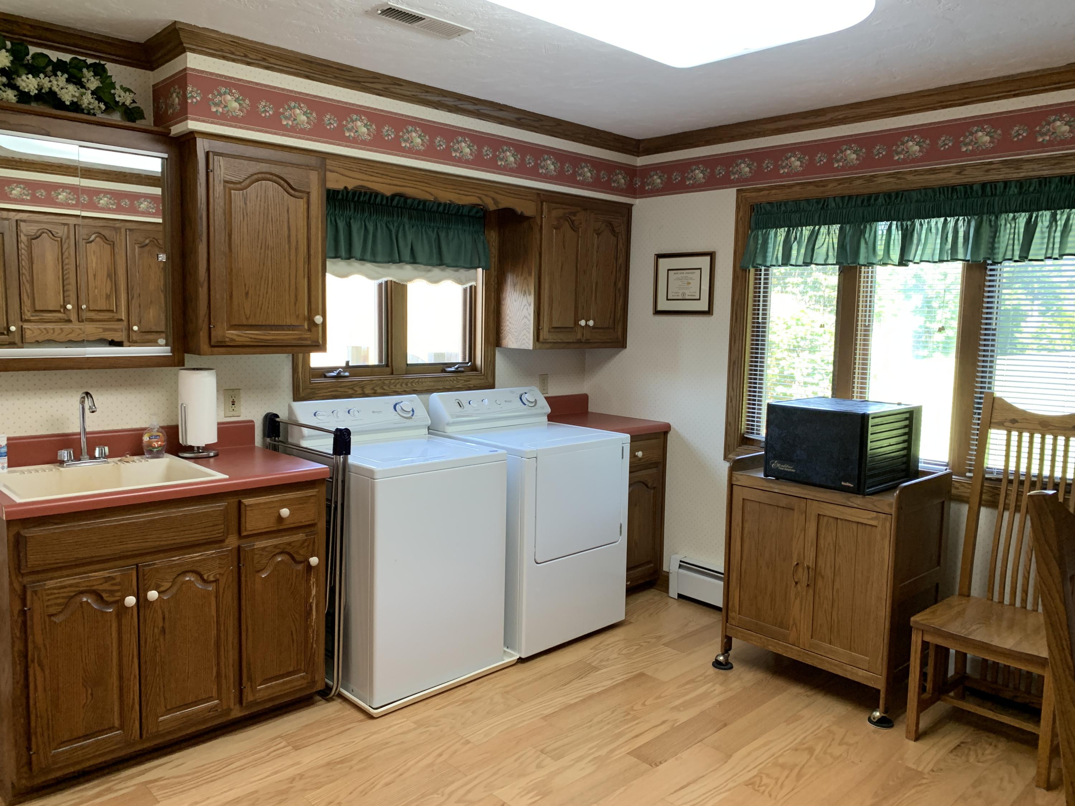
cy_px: 403
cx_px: 538
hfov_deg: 67.3
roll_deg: -1.0
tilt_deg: -6.8
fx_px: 807
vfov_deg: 53.1
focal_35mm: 26
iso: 160
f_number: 1.8
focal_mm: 4.25
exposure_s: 1/60
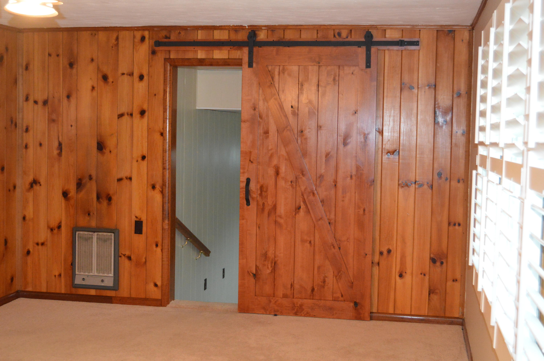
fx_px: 725
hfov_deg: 41.1
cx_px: 272
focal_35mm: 48
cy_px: 180
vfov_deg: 28.0
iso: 2800
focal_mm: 32
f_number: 4.5
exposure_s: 1/60
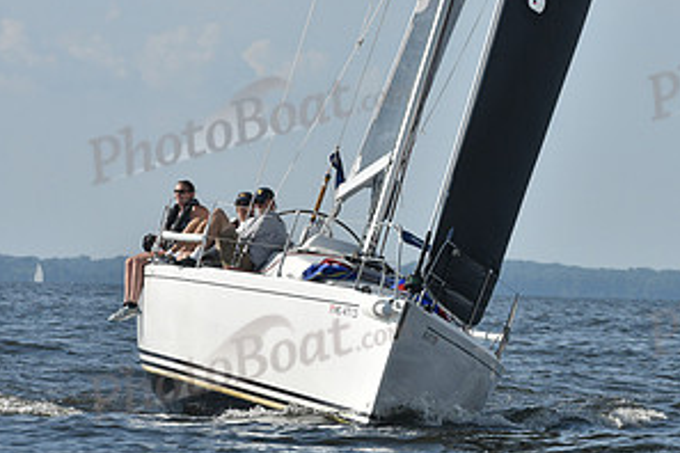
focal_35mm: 391
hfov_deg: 5.3
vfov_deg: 3.5
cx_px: 531
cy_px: 212
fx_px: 7385
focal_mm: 200
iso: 250
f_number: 9
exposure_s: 1/1250
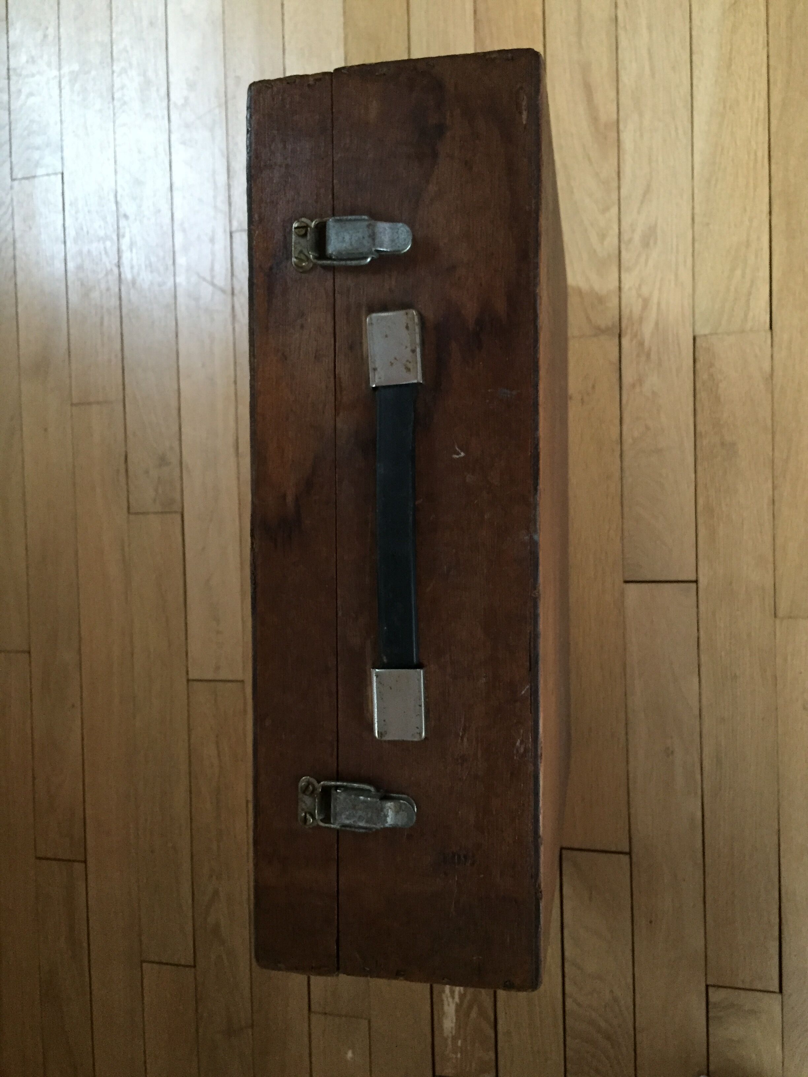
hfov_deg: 48.2
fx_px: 903
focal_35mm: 29
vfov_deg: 61.7
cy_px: 538
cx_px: 404
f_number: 2.2
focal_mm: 4.15
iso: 250
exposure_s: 1/17
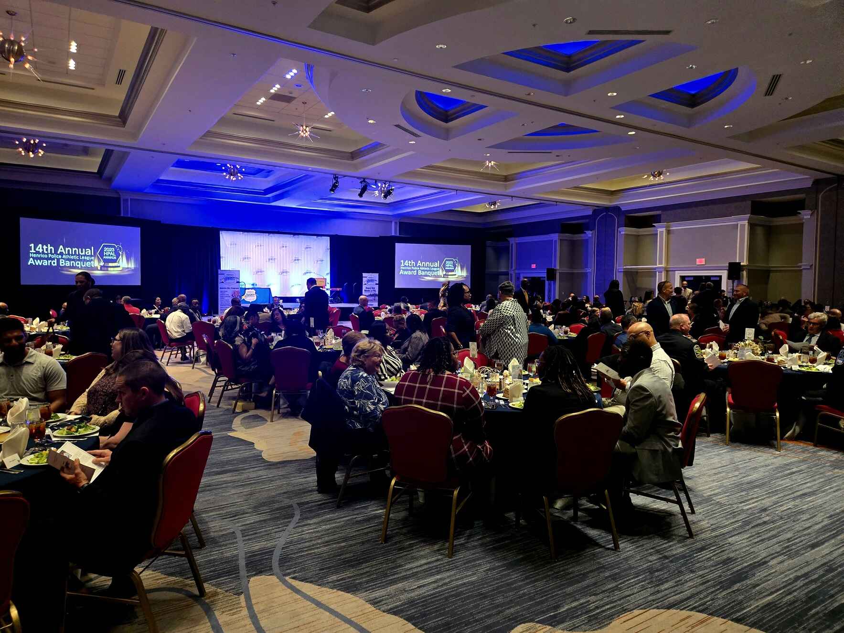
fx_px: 561
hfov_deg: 73.9
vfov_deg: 58.9
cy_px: 316
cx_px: 422
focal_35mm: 23
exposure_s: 1/60.2
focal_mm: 5.4
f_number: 1.8
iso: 1250
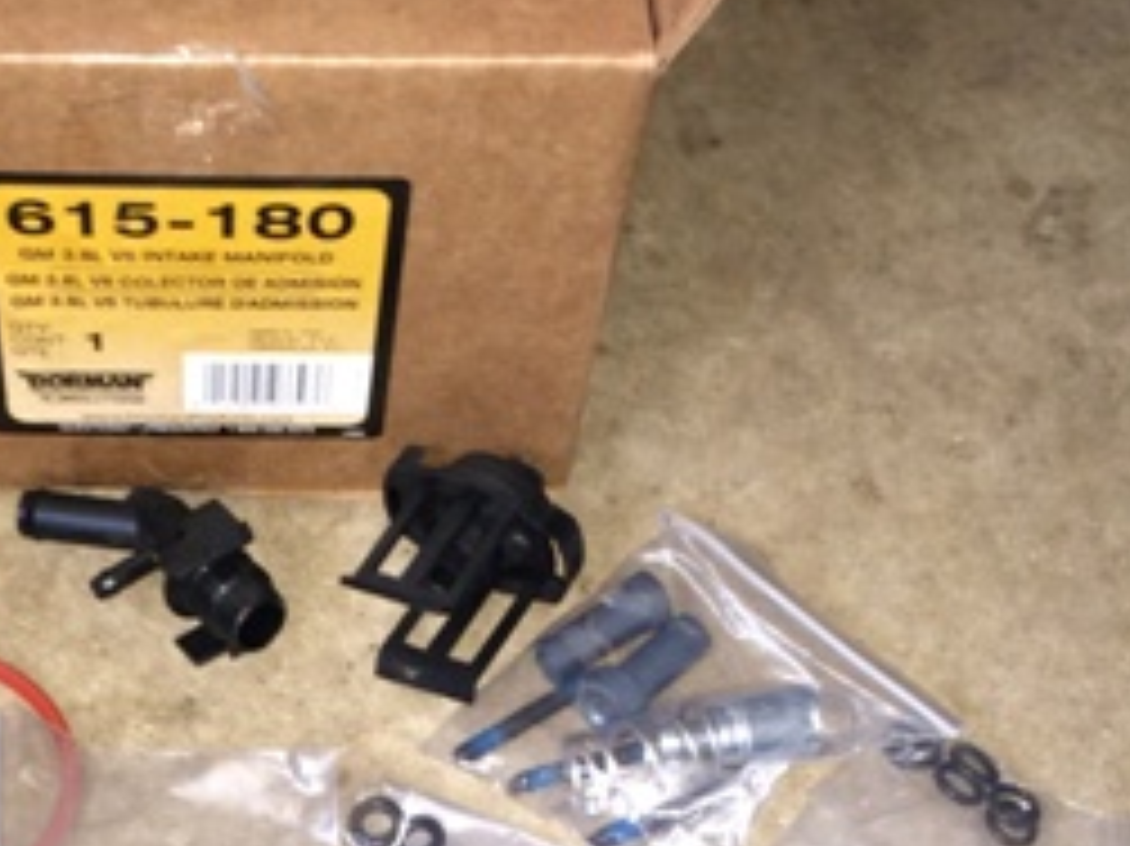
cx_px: 326
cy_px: 1066
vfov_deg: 17.8
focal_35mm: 78
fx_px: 2545
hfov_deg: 24.8
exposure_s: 1/17
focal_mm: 4.12
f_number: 2.2
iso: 80
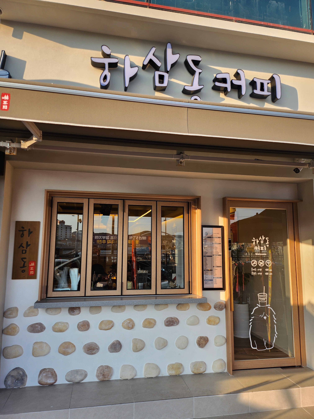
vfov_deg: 71.6
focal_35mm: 24
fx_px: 290
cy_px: 210
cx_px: 157
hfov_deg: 56.8
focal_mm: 5
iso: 50
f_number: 1.8
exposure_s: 1/650
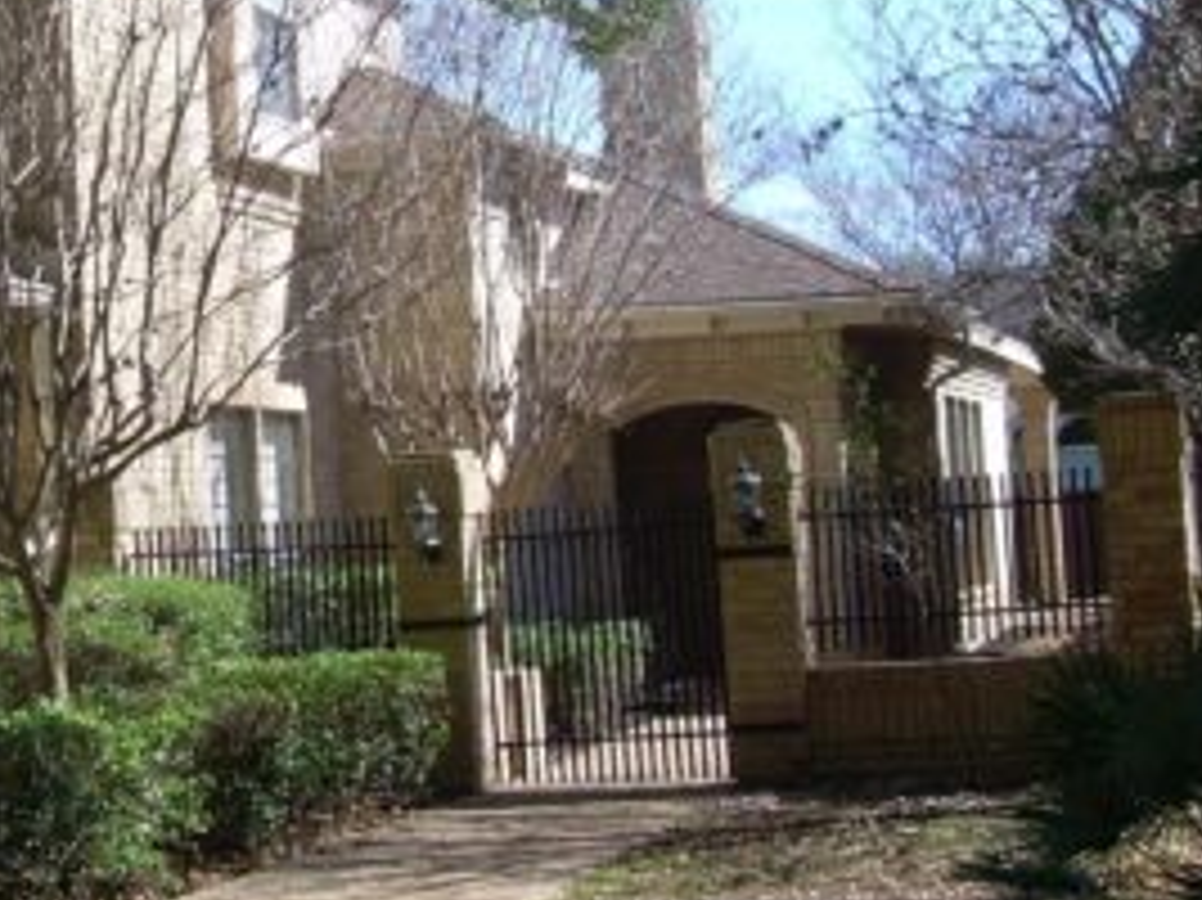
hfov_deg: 25.2
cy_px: 184
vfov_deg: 19.2
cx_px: 209
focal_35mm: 76
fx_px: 2638
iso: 50
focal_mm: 6.3
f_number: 4.6
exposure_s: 1/210
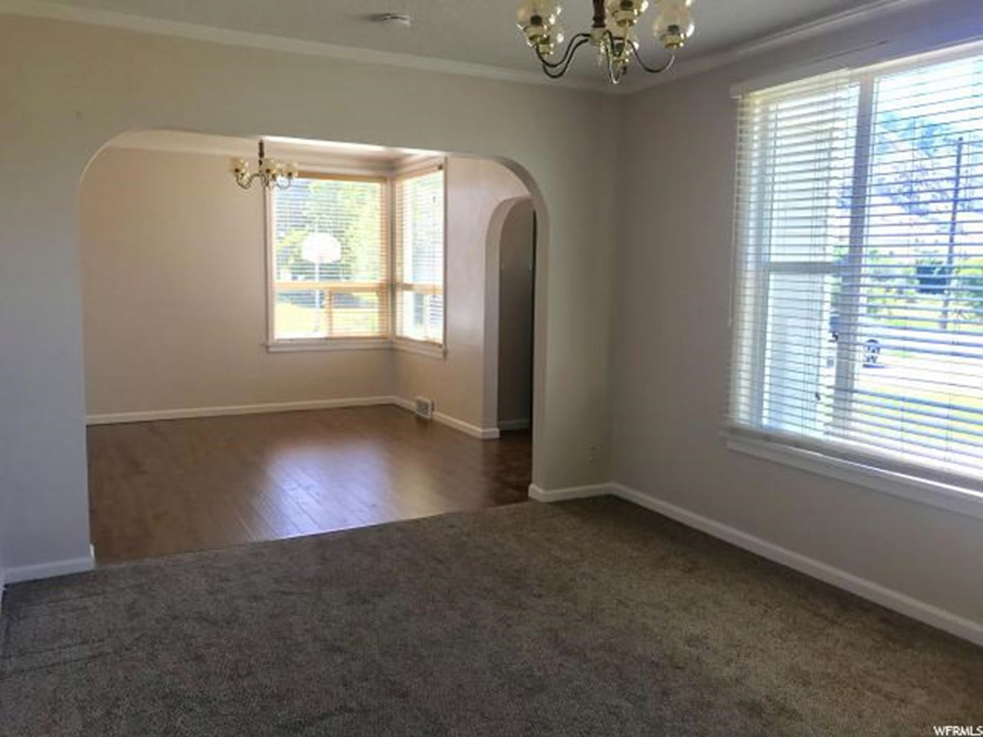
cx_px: 492
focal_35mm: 28
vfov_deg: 49.7
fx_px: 795
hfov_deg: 63.4
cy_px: 368
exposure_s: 1/120
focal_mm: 3.99
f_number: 1.8
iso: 25
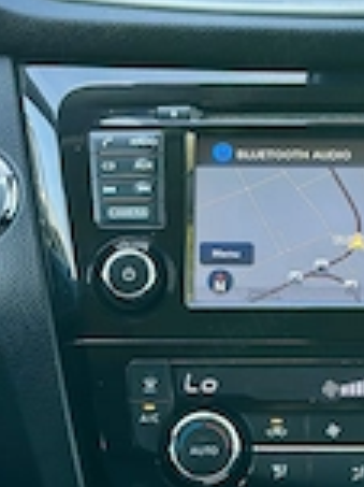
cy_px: 364
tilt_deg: -18.5
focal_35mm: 127
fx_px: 1783
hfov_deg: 11.5
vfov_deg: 15.5
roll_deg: -3.5
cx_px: 387
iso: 100
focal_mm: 6.86
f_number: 1.78
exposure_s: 1/171
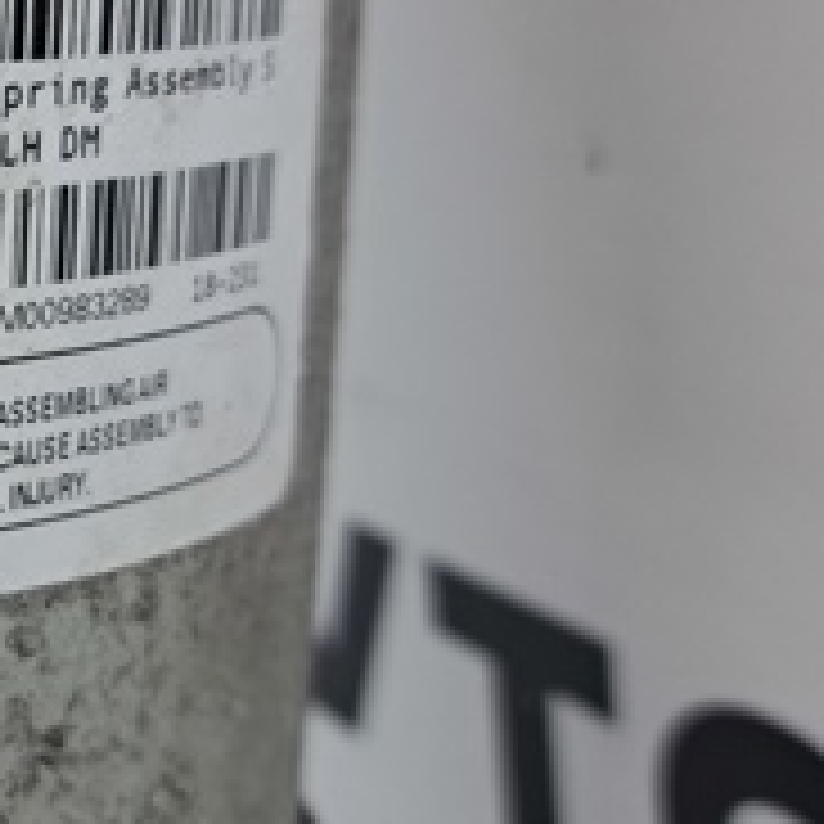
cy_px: 320
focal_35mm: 74
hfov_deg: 20.9
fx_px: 1993
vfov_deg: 23.3
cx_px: -302
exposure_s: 1/60
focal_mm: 5.23
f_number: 1.8
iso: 100
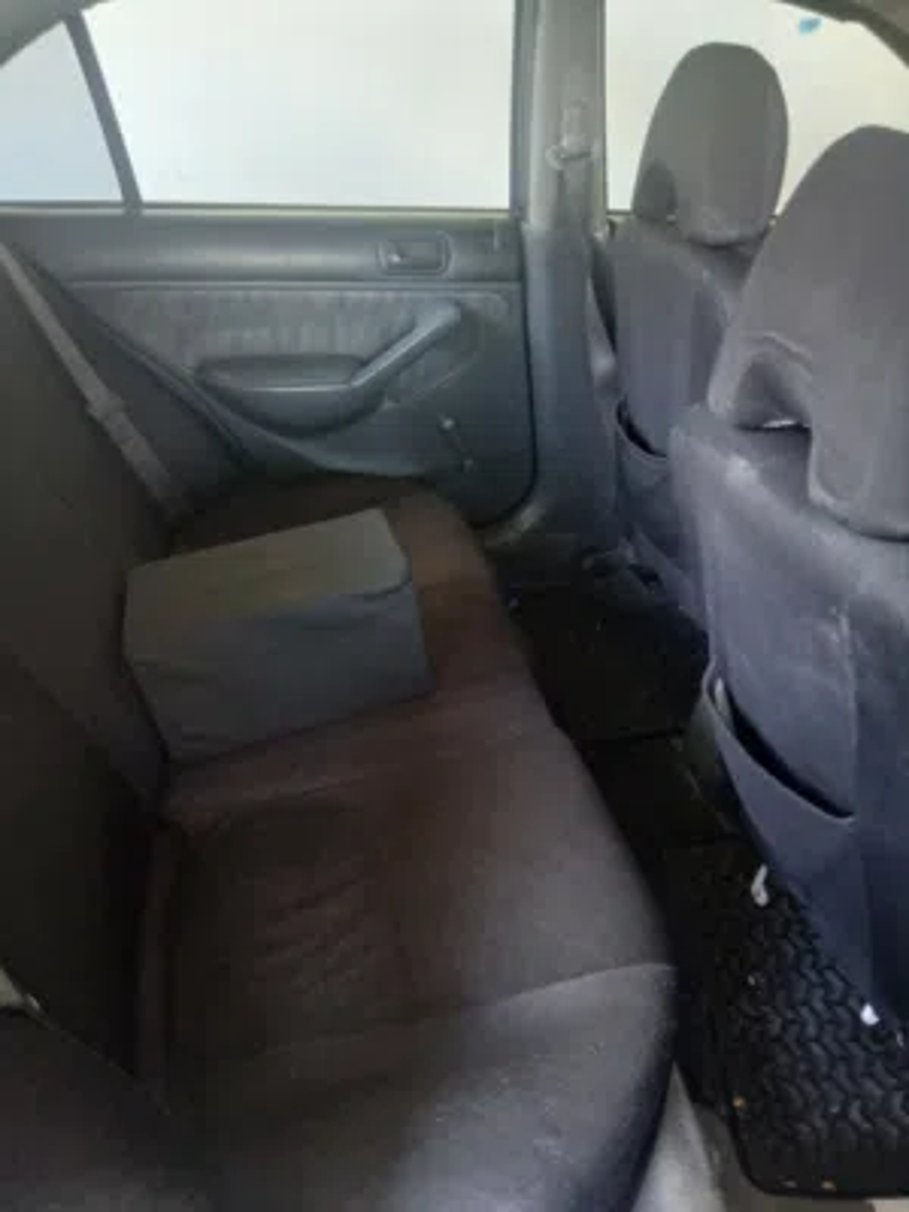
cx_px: 454
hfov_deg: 53.1
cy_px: 606
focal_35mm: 26
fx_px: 910
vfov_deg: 67.3
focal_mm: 3.98
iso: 250
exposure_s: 1/25
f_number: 1.8
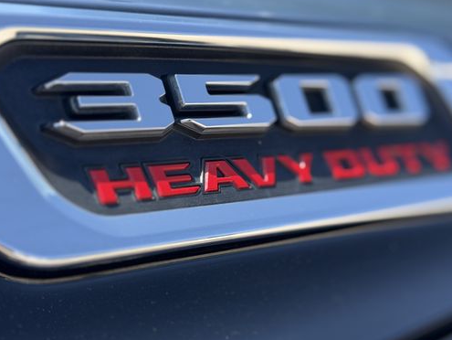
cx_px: 240
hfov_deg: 31.2
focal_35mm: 62
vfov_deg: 23.6
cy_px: 138
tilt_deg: -5.4
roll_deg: -7.7
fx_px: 810
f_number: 1.78
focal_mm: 6.76
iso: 80
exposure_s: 1/1678
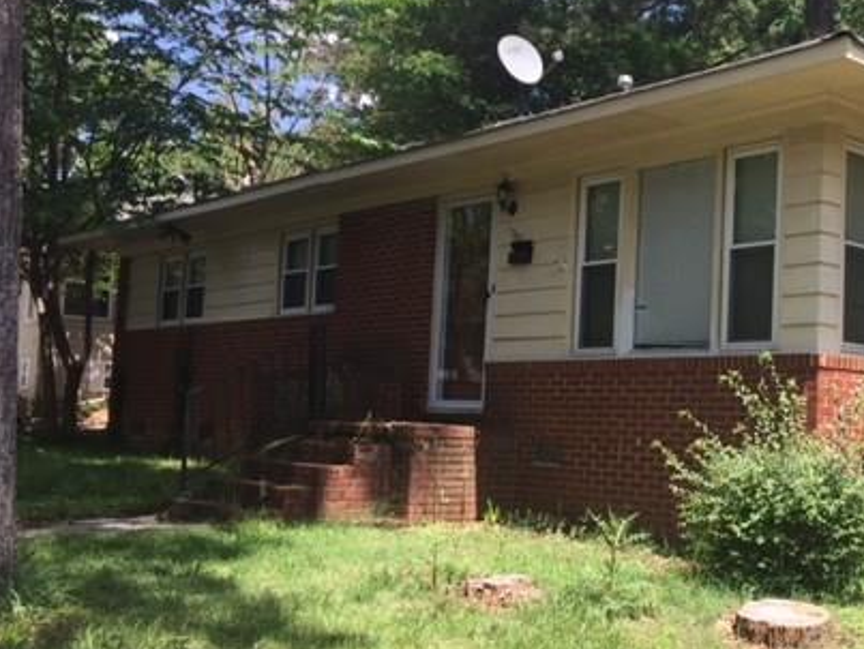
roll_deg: -2.7
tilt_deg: +3.6
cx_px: 669
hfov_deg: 39.8
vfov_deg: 31.6
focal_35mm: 46
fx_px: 1149
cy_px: 349
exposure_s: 1/618
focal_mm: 4.15
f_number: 2.2
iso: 32
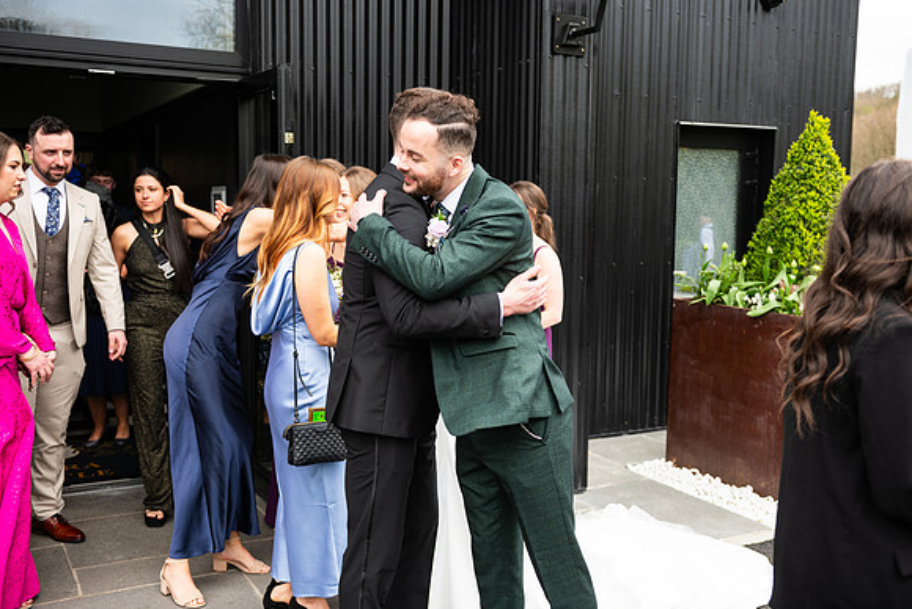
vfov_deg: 35.1
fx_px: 963
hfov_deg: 50.7
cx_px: 456
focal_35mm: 38
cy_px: 304
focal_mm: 38
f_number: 3.5
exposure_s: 1/200
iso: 125
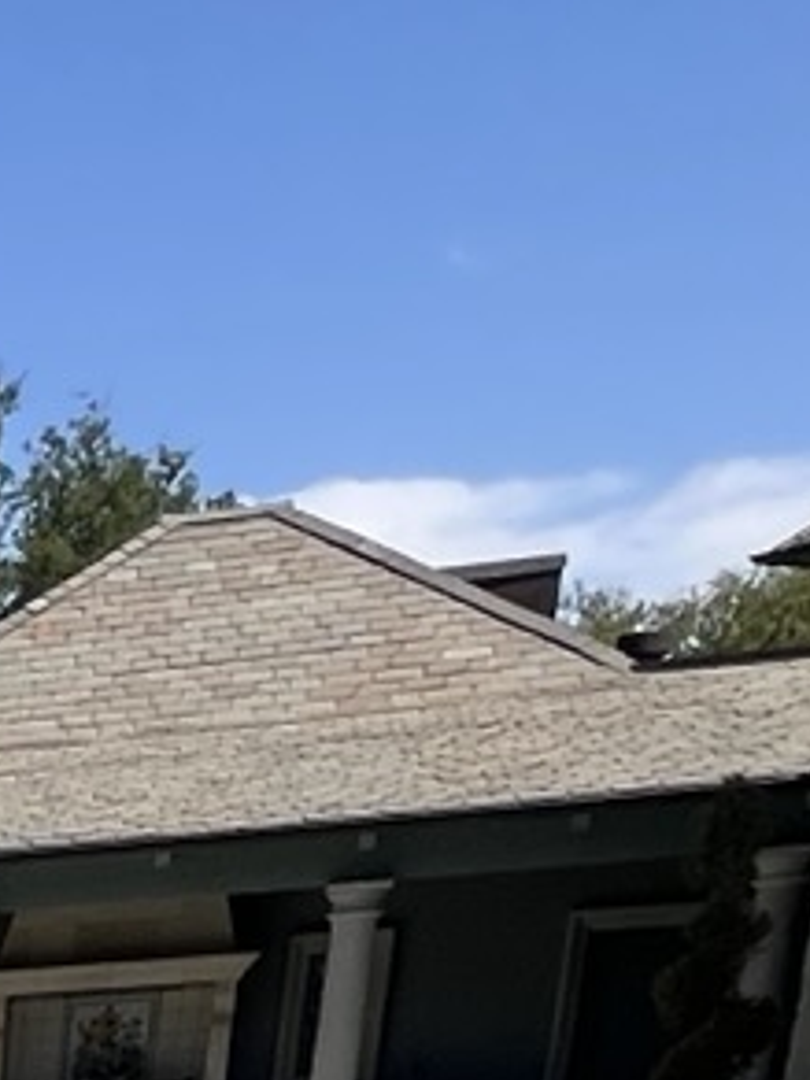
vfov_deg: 15.2
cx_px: -1246
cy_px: 2441
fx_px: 2777
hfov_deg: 12.3
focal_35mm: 89
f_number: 1.8
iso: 32
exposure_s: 1/2137
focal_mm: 1.57
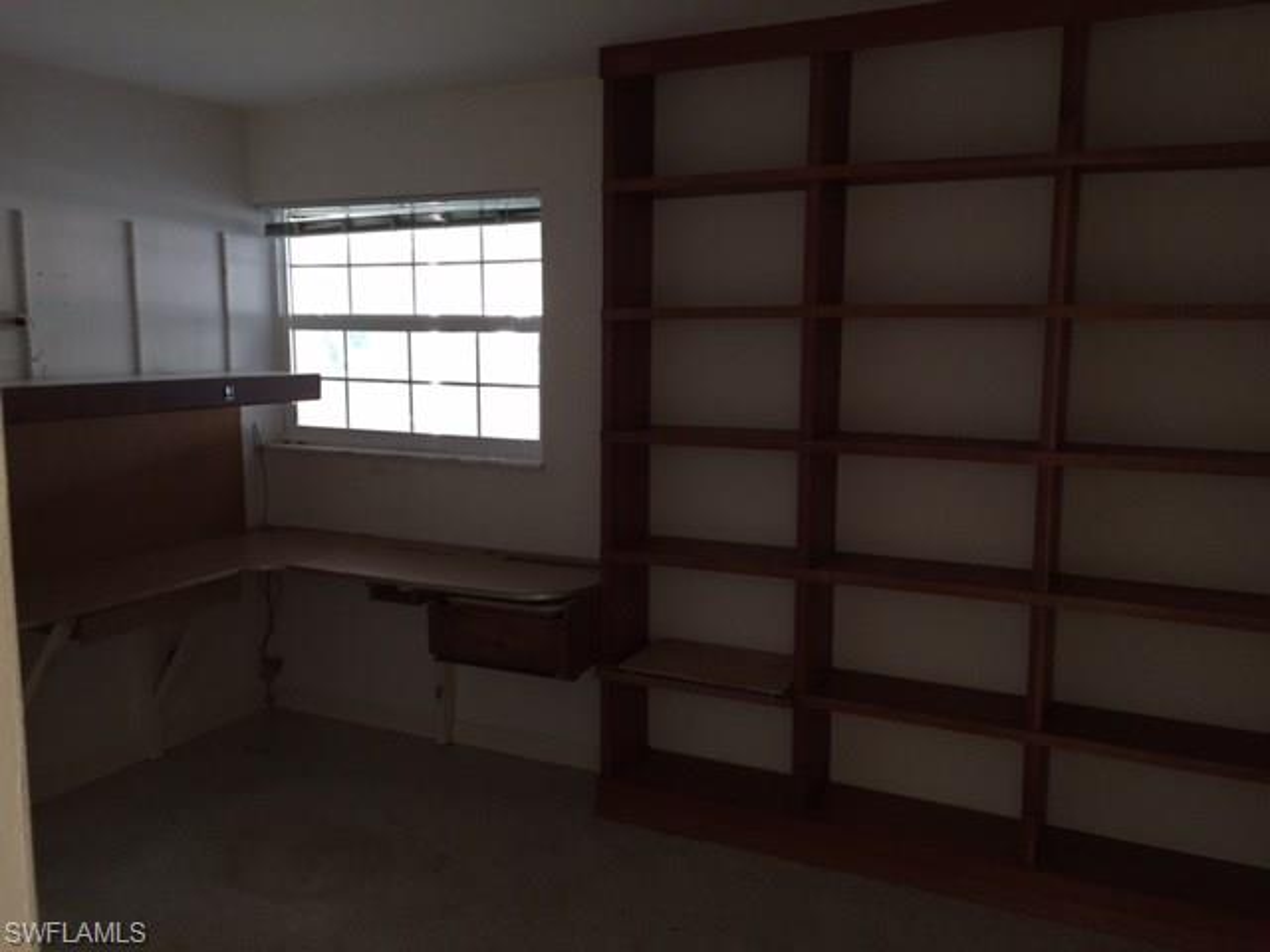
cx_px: 635
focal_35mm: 29
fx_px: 1064
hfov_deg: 61.7
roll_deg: +0.7
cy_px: 476
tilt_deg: -7.4
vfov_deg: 48.2
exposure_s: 1/15
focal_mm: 4.15
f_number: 2.2
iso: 250
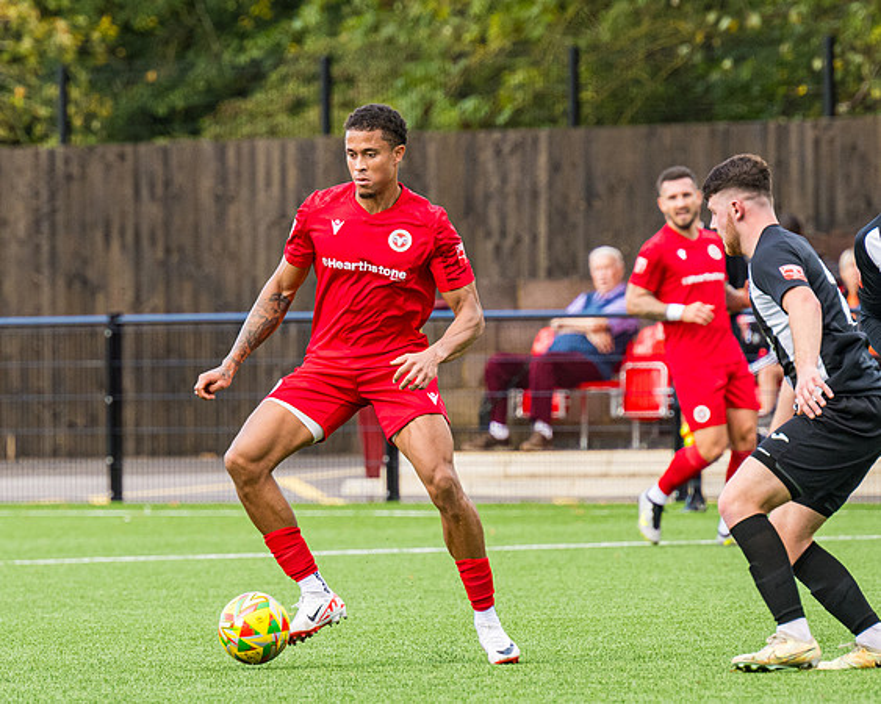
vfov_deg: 2.8
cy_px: 304
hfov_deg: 3.5
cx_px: 244
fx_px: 14310
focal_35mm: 549
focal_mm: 230
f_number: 4.5
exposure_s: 1/1250
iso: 800
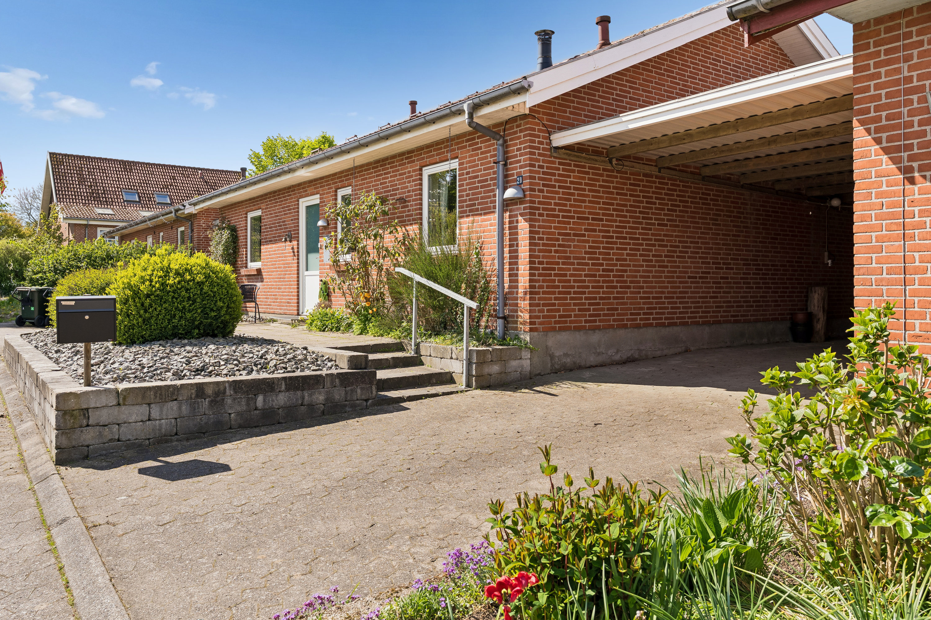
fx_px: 698
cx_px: 466
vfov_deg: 47.9
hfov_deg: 67.4
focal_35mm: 27
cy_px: 310
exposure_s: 1/250
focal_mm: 27
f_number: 8
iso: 200
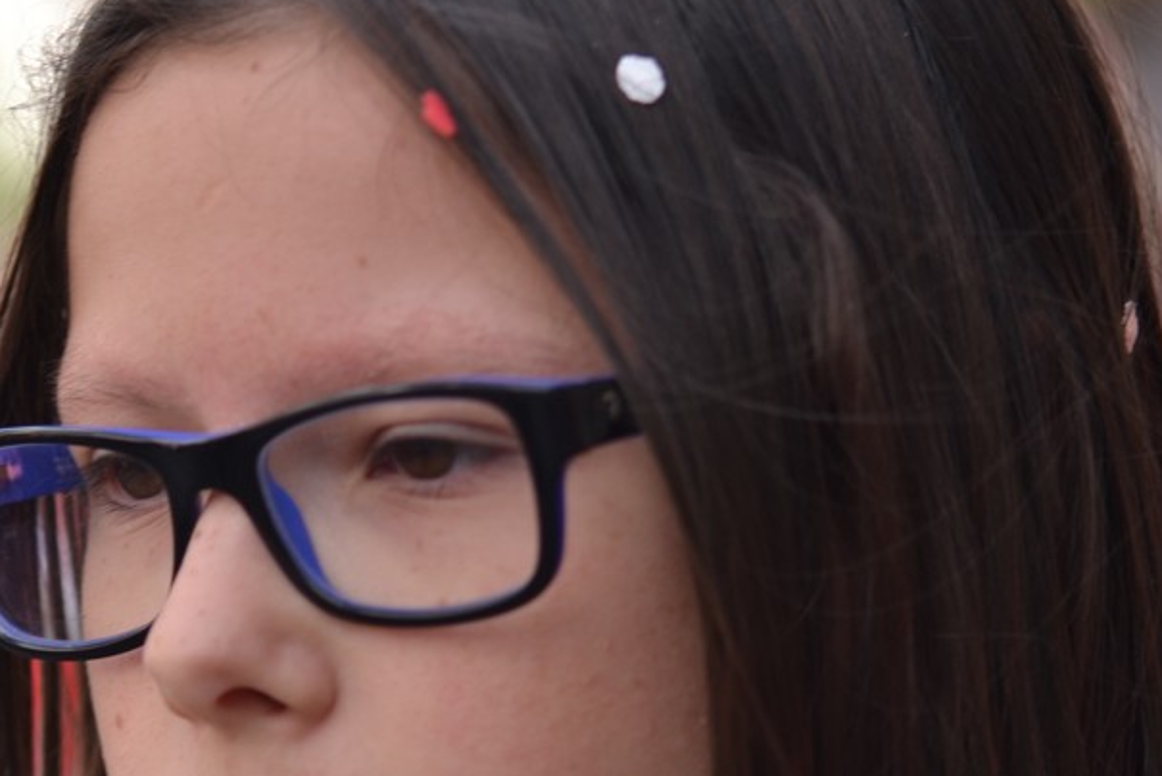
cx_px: 336
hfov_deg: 10.1
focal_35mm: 203
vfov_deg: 6.8
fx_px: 6555
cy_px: 616
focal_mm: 80
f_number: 2.8
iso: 100
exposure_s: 1/400
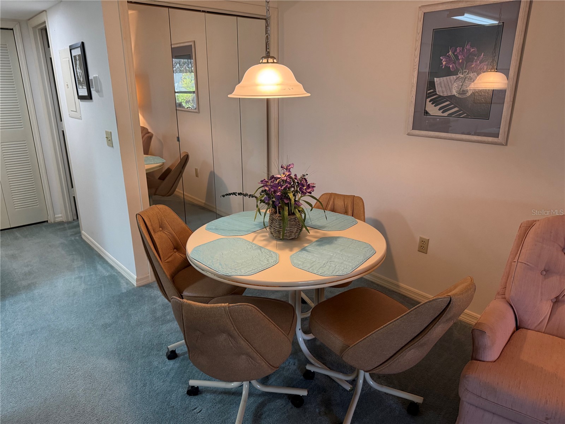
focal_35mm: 24
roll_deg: +0.0
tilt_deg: -17.5
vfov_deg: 56.8
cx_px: 282
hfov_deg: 71.6
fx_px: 392
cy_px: 212
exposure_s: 1/120
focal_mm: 6.76
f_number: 1.78
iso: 320
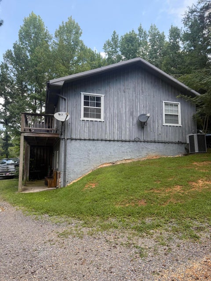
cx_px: 106
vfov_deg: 71.6
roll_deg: -1.4
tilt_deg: +4.5
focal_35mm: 24
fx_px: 195
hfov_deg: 56.8
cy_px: 140
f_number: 1.78
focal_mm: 6.76
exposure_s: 1/888
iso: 100
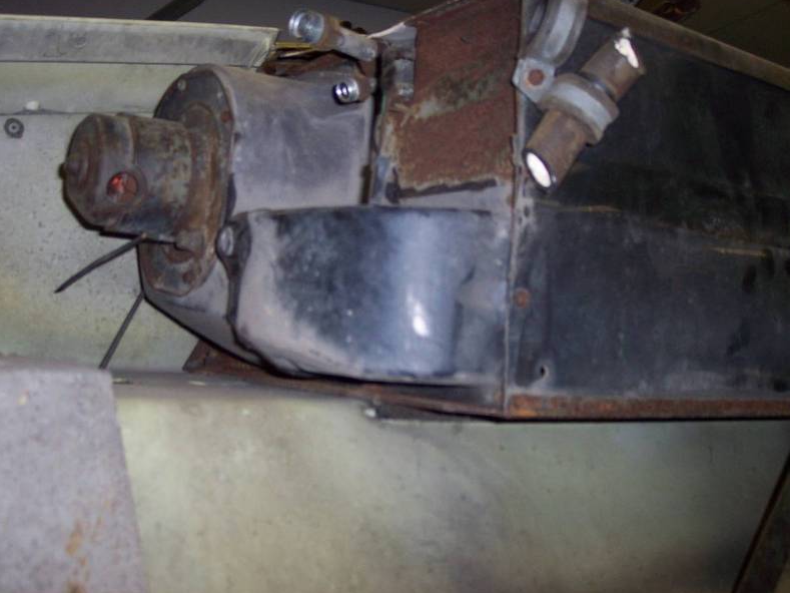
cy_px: 292
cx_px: 386
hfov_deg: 47.9
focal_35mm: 39
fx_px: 890
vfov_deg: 36.8
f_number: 2.8
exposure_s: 1/30
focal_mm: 8
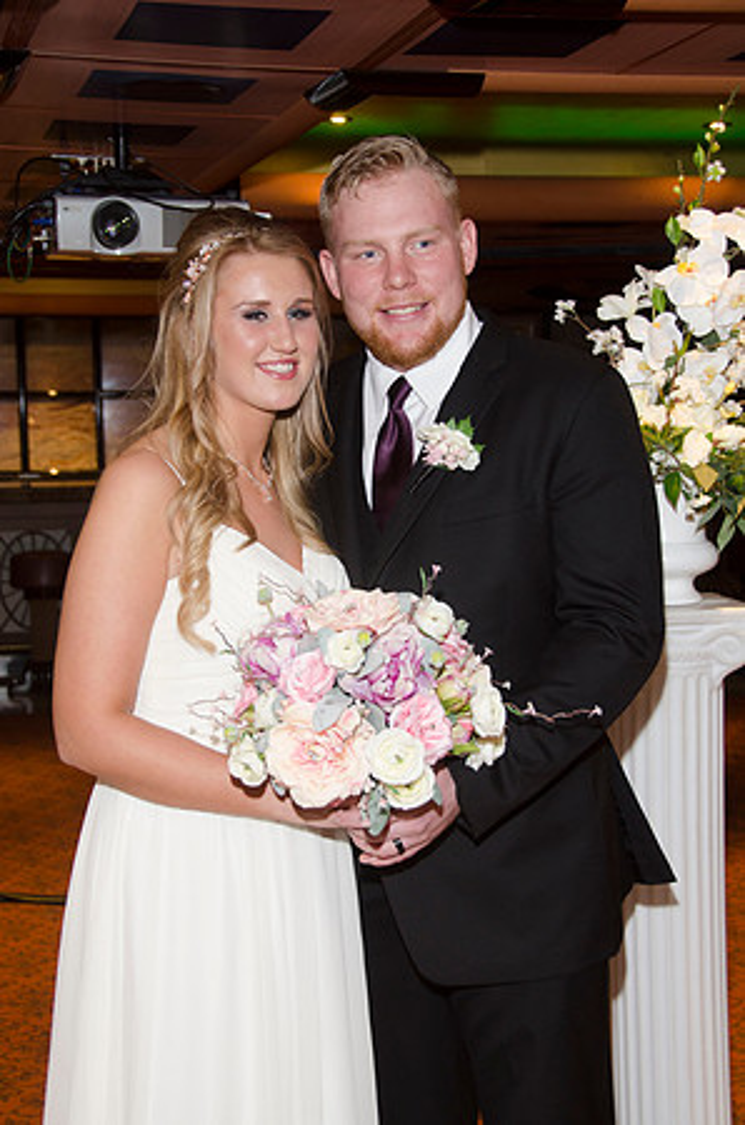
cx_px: 372
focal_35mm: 57
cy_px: 562
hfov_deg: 23.7
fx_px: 1777
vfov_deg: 35.1
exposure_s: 1/60
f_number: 5.6
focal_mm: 38
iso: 400
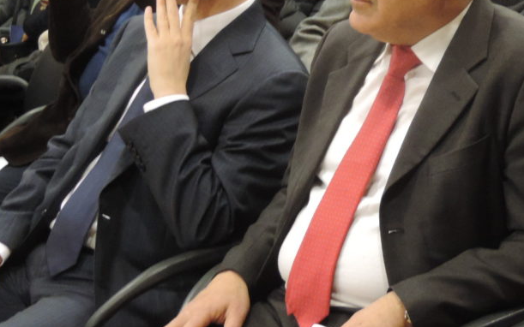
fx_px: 2157
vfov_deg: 8.7
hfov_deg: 13.8
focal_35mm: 151
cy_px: 49
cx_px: 349
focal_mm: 15.1
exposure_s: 1/20
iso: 800
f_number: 4
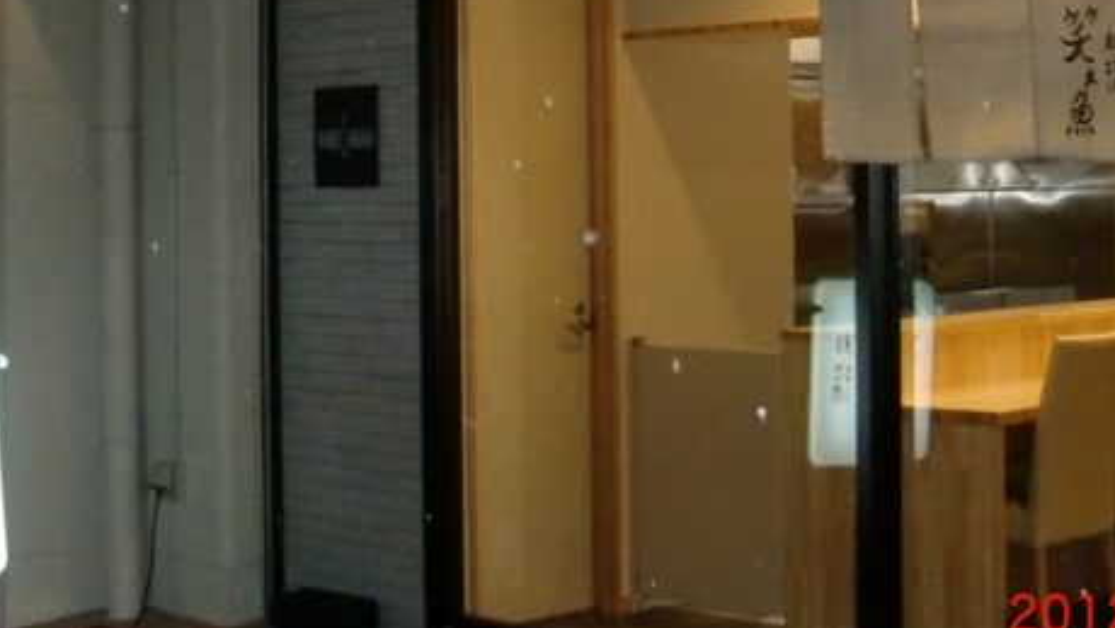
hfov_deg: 29.3
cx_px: 458
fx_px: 2129
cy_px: 34
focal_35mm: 72
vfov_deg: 16.5
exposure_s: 1/50
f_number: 3.9
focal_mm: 6.66
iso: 400
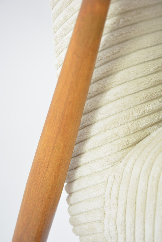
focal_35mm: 78
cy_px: 121
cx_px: 81
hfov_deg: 17.5
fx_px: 525
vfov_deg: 26.0
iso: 720
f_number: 5.6
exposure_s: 1/60
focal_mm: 52
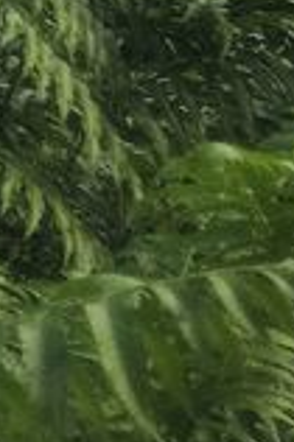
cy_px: -484
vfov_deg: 11.7
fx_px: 1903
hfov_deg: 7.5
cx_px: -650
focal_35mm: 155
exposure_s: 1/1395
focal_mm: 5.4
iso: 80
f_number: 1.8
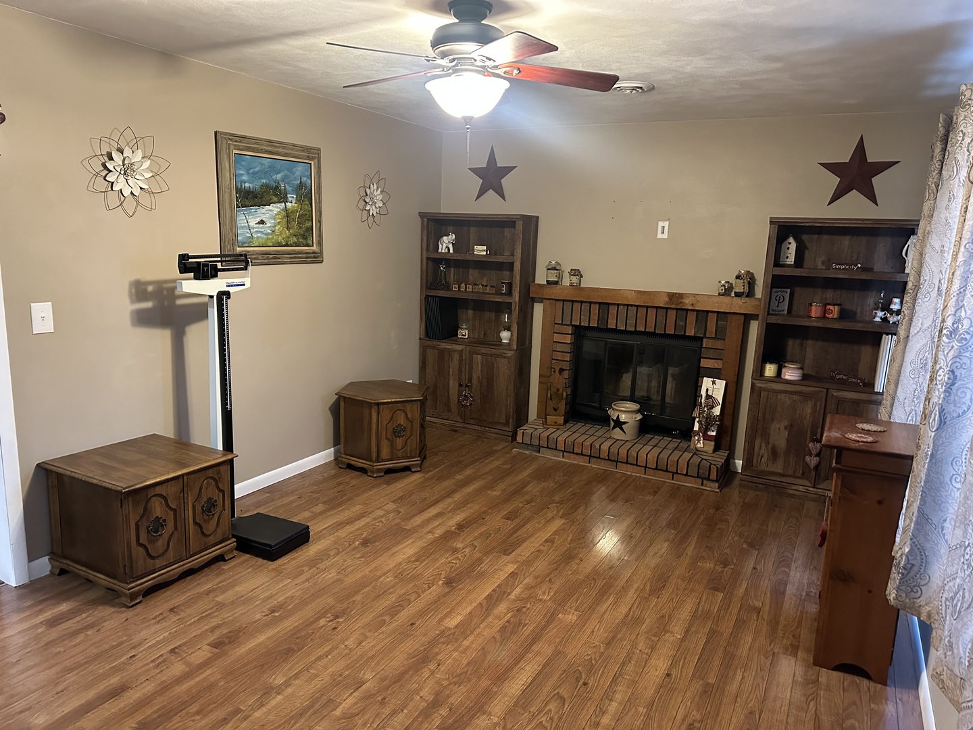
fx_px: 675
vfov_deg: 56.8
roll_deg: -2.3
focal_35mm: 24
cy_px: 365
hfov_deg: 71.6
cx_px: 486
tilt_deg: -11.3
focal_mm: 6.86
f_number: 1.78
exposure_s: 1/40
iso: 800
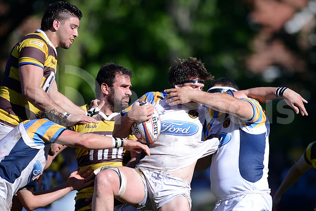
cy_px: 106
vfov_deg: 3.3
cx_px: 158
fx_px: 3687
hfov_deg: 4.9
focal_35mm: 420
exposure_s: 1/1250
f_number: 4
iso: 200
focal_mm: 420
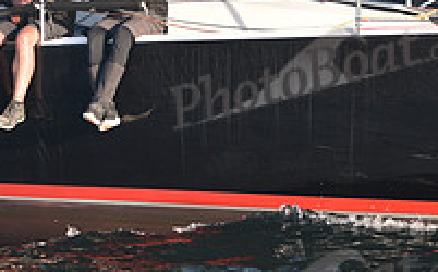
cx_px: 59
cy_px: -10
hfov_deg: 9.1
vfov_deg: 5.7
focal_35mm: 230
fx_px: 2742
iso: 250
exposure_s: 1/800
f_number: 2.8
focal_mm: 78
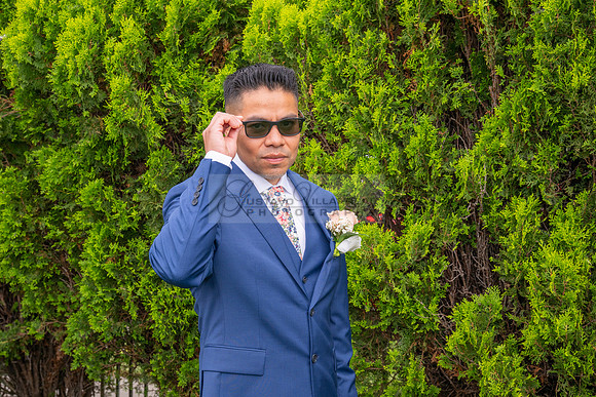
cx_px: 298
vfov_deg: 27.0
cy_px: 198
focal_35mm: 50
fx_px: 828
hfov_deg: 39.6
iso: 250
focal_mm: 50
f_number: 8
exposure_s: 1/160
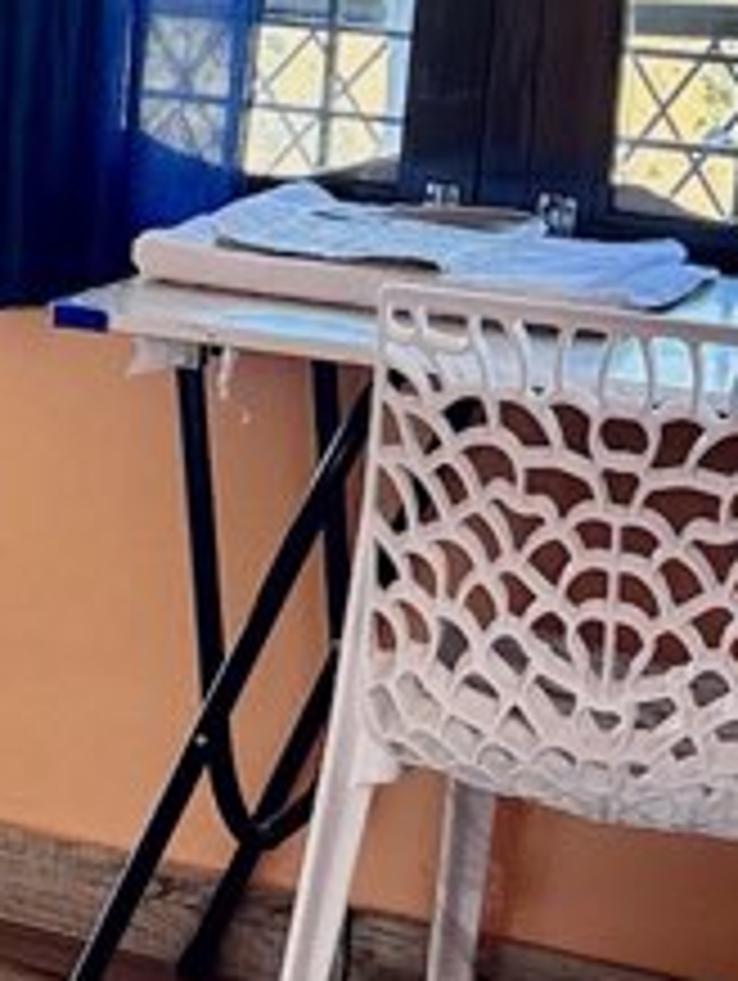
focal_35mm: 121
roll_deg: -2.6
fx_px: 3433
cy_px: 126
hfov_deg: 10.5
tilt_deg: -6.9
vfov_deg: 16.1
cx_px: -1037
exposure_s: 1/126
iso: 64
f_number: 1.78
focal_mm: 6.76
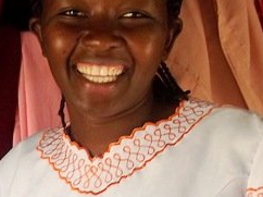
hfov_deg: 18.1
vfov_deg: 13.9
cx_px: -4
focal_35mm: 106
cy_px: 156
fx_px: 805
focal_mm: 5.7
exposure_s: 1/30
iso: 80
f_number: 2.9
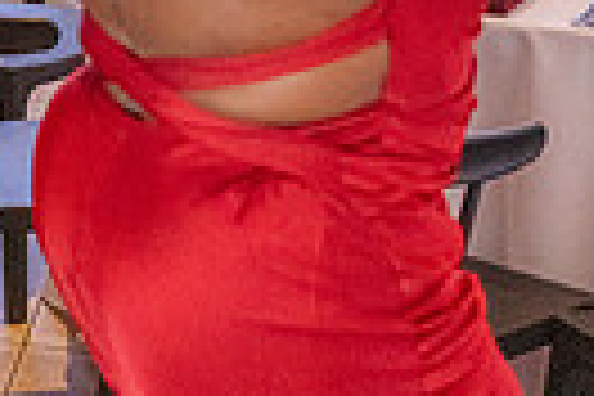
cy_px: -160
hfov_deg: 15.3
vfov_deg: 11.2
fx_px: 1963
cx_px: -414
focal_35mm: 119
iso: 2000
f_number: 2.8
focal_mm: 27
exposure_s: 1/200
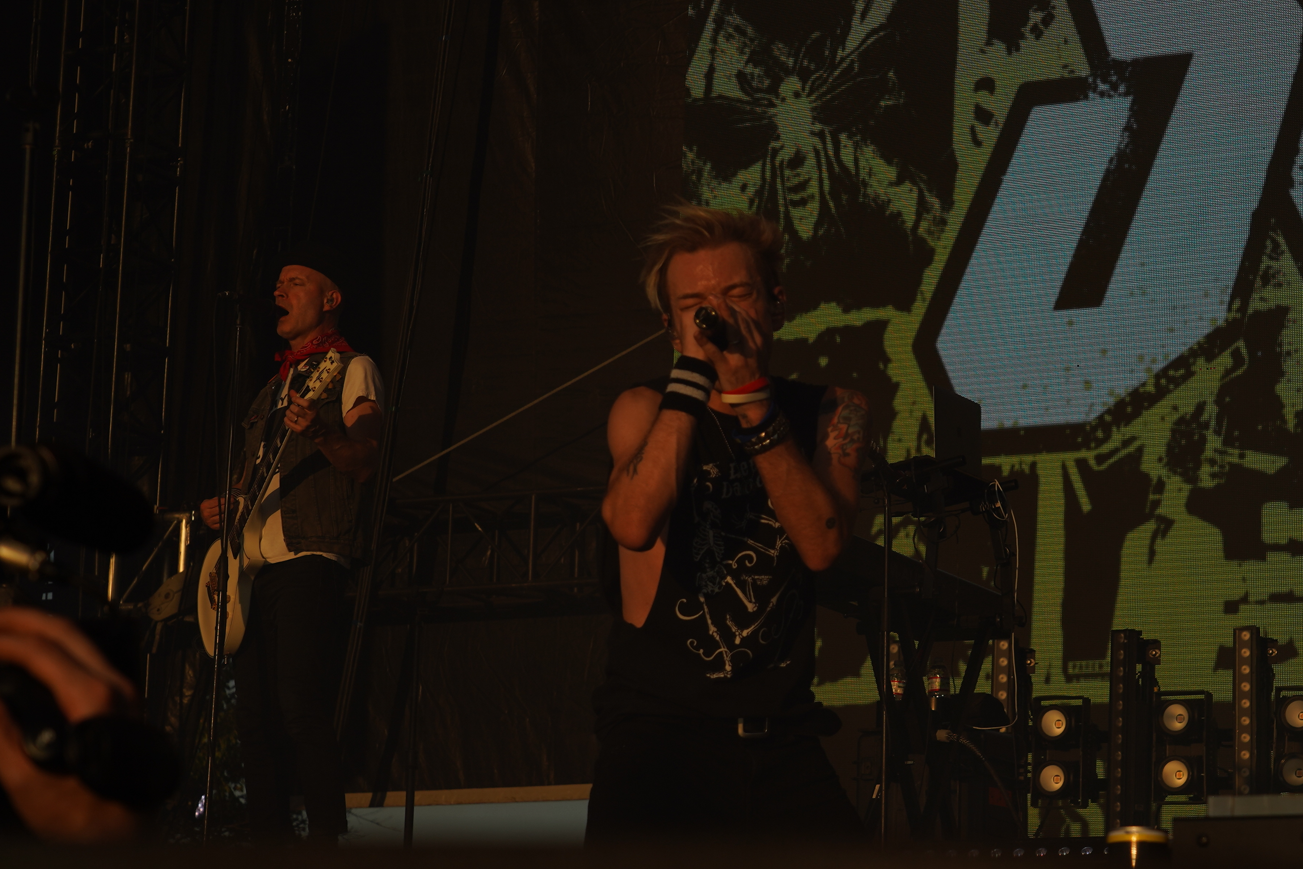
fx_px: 3800
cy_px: 420
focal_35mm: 105
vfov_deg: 13.0
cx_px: 901
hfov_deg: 19.4
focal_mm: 63
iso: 100
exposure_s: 1/640
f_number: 8
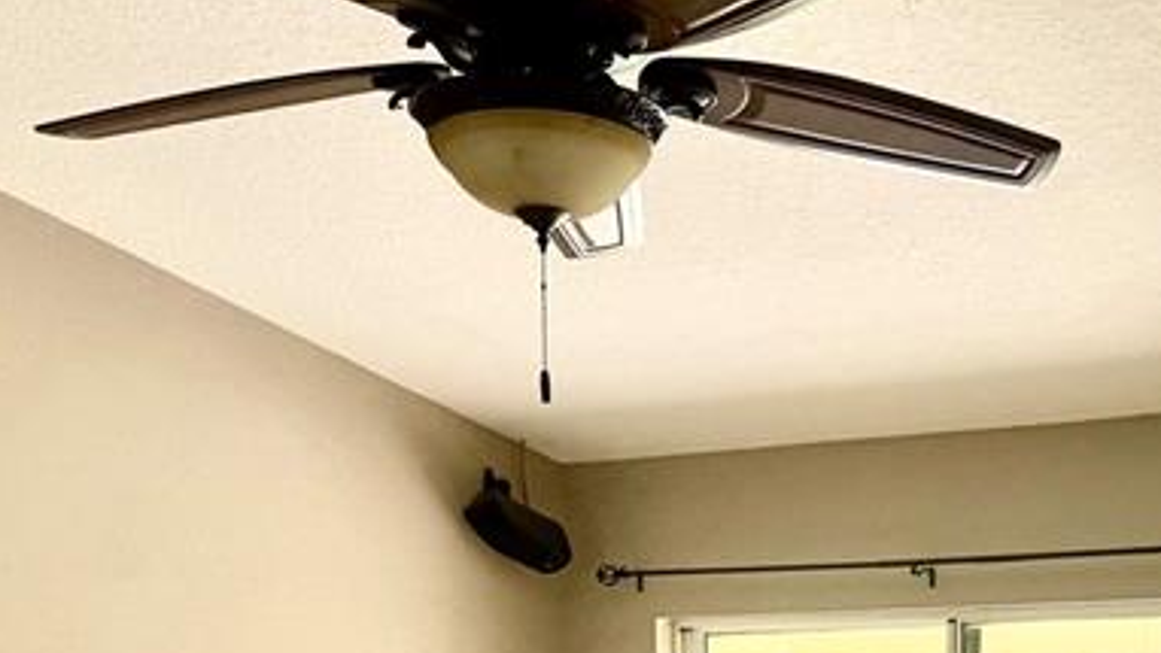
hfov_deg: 28.9
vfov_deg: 15.8
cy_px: 990
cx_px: 1061
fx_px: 2155
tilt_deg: -4.5
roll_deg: -0.4
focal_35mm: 70
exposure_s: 1/450
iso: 100
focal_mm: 6.76
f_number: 1.78
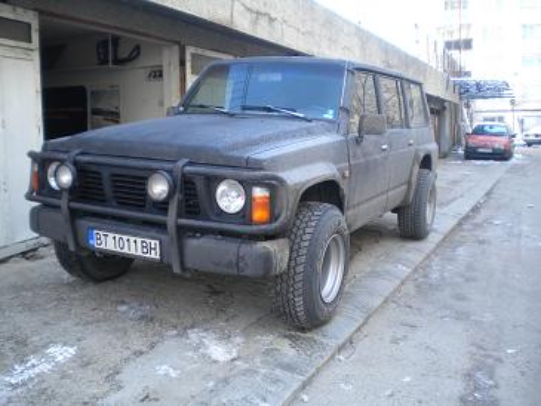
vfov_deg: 40.7
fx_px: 547
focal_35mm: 35
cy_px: 203
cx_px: 270
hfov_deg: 52.6
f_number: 3.1
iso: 88
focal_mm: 6.3
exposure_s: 1/60.2
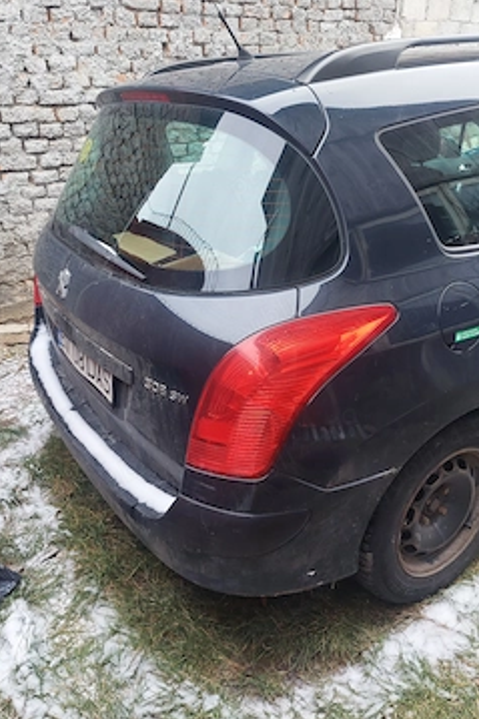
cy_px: 334
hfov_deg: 44.9
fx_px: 579
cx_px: 222
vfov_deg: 63.6
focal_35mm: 29
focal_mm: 5.23
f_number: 1.8
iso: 250
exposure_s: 1/60
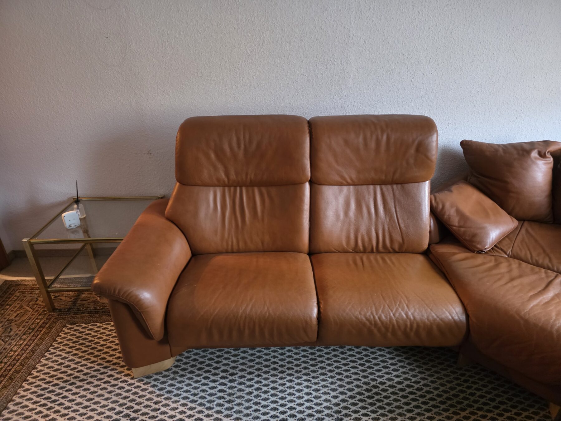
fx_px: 373
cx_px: 280
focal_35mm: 23
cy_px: 210
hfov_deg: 73.9
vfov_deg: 58.9
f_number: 1.7
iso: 1250
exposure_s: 1/33.3
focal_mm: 6.3
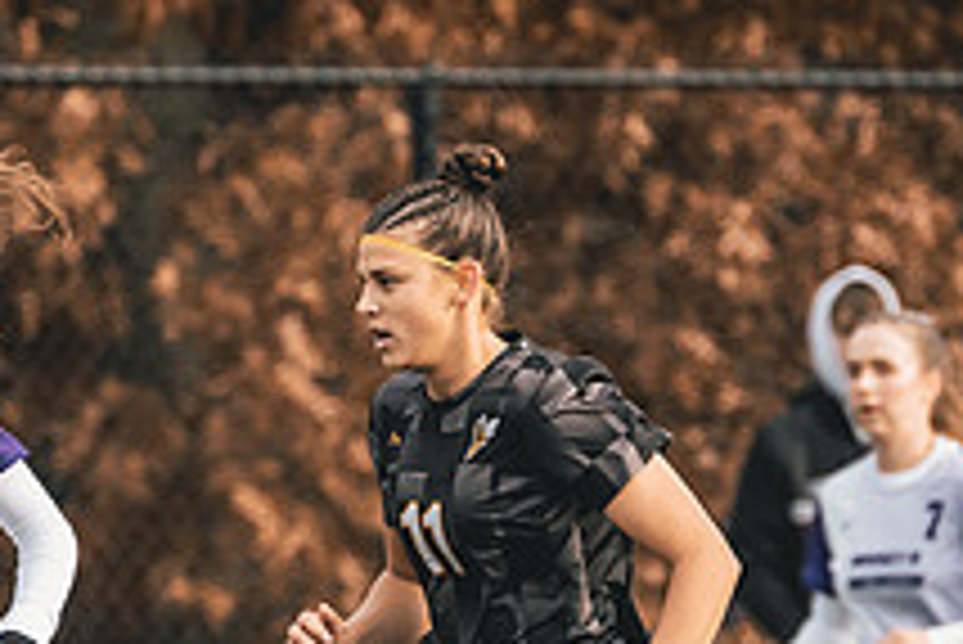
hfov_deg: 1.9
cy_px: 618
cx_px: 371
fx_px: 28909
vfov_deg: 1.3
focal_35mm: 1080
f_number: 6.3
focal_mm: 352
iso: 800
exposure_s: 1/1000
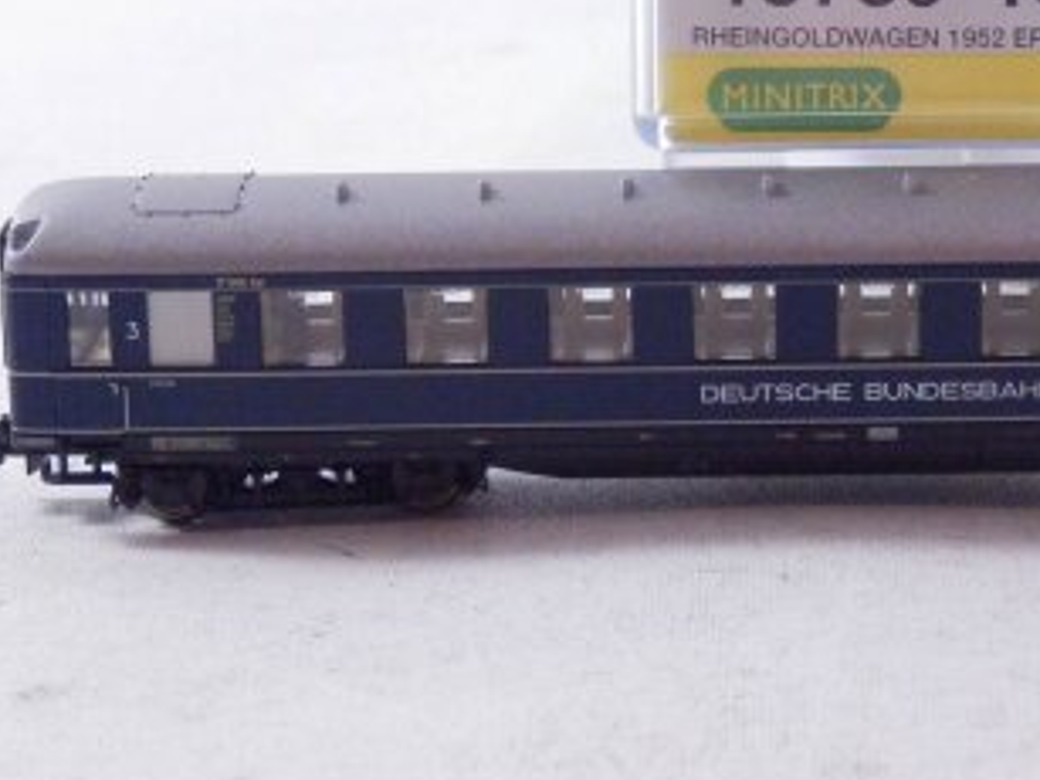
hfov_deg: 15.2
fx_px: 3874
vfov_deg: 11.5
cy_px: 183
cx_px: 844
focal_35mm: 129
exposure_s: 1/160
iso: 1000
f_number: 4.4
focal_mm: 11.9
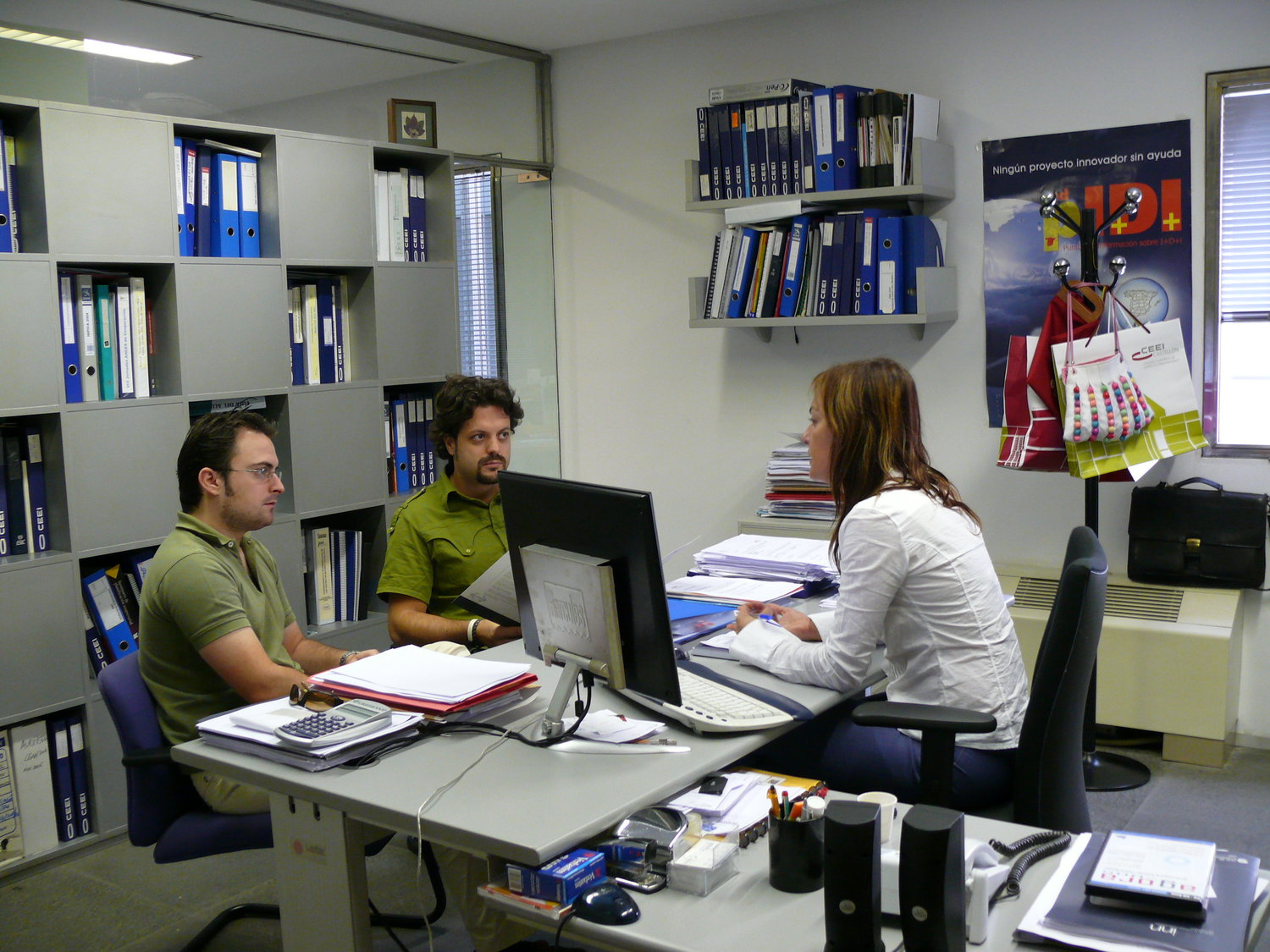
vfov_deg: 40.7
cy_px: 476
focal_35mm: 35
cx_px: 635
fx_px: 1284
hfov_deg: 52.6
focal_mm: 7.4
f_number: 2.8
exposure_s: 1/15
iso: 200
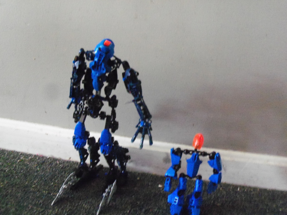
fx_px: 290
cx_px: 144
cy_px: 108
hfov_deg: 52.6
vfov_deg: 40.7
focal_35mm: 35
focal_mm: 6.3
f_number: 3
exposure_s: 1/8
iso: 800
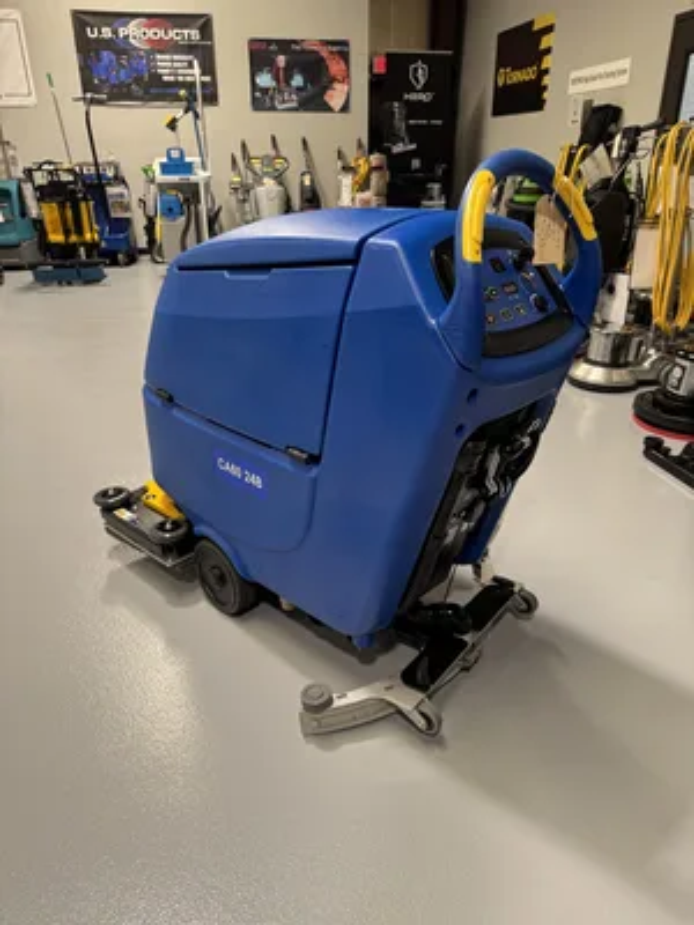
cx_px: 347
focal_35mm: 24
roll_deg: +2.1
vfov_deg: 71.6
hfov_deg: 56.8
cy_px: 462
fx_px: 642
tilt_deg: -24.9
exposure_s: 1/120
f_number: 1.78
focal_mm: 6.76
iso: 160
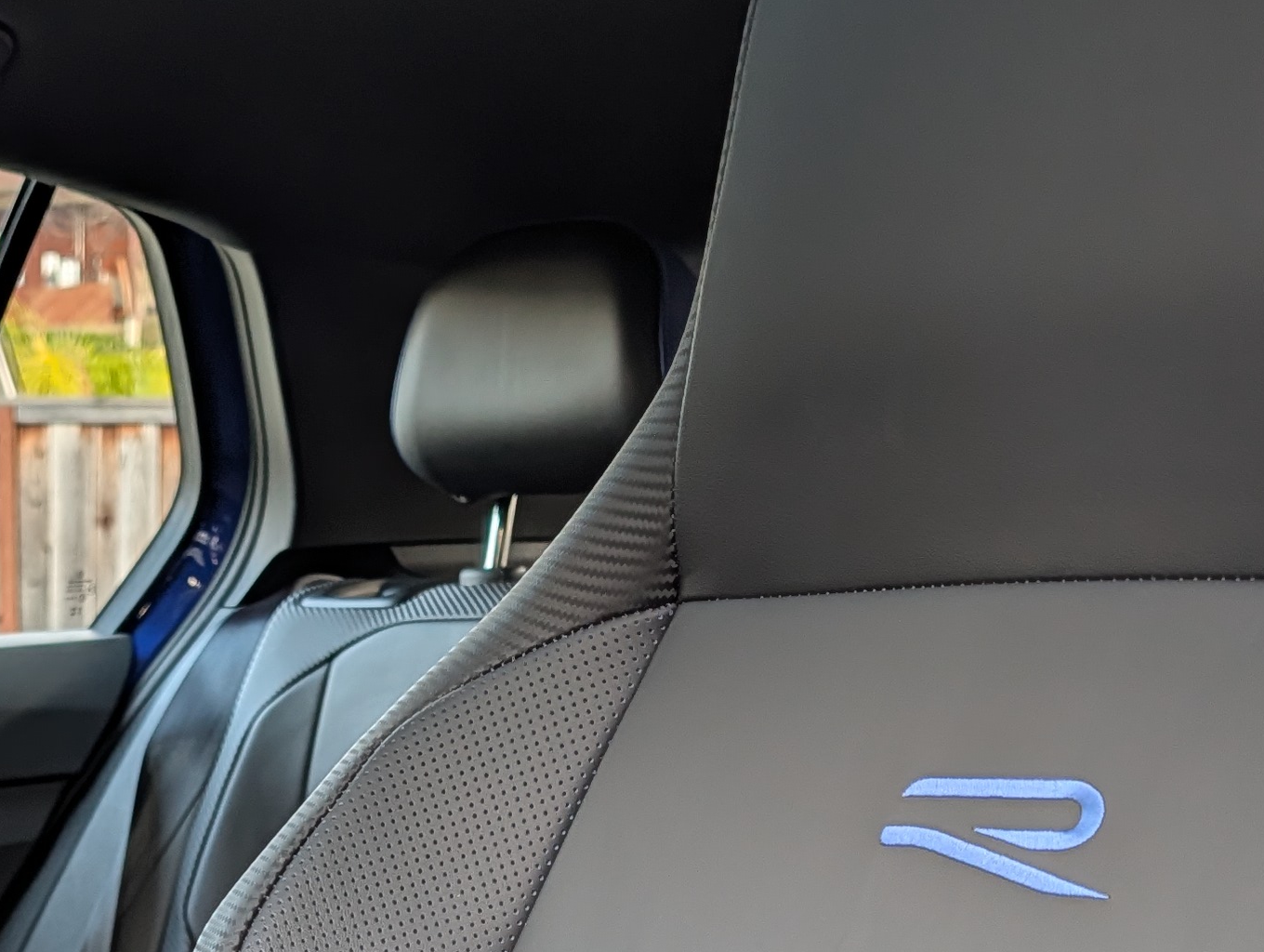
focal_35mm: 72
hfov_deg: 26.3
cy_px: 1155
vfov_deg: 19.3
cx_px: 198
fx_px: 2633
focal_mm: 6.9
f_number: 1.68
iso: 74
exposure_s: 1/38.6
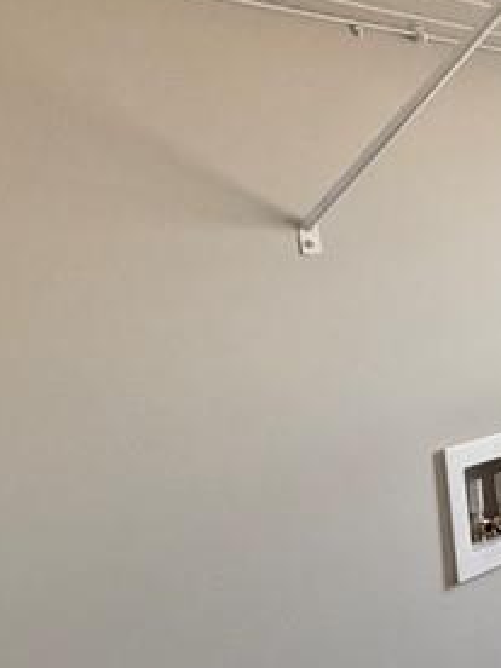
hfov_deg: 19.9
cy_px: 436
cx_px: 920
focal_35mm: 52
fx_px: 1003
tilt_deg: -12.3
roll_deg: +0.9
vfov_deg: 36.5
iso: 500
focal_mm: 2.22
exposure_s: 1/60
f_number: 2.2
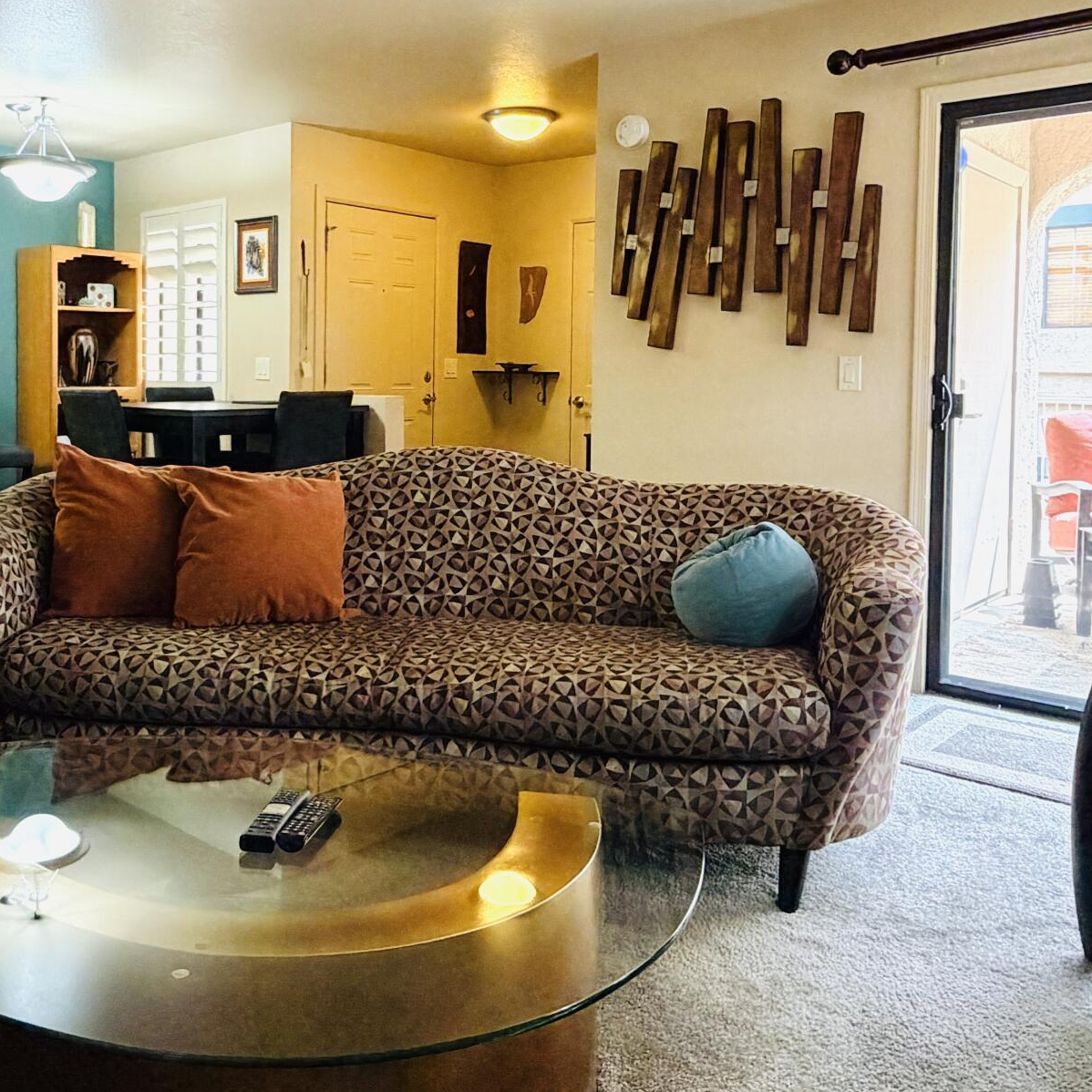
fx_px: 1106
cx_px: 459
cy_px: 407
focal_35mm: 31
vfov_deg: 52.0
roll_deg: -0.6
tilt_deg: -2.1
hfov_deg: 52.3
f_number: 2.2
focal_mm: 2.22
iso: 200
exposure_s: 1/60
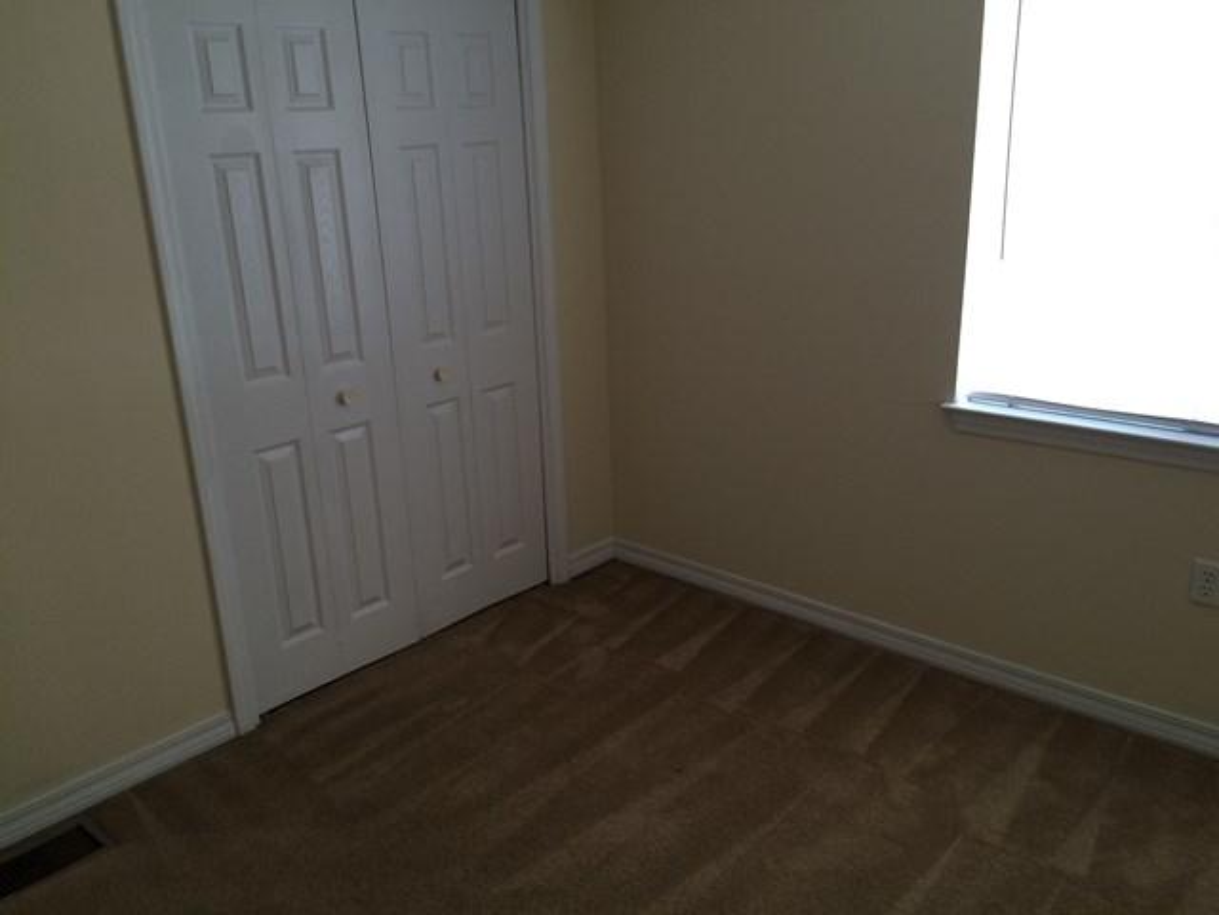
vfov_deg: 48.2
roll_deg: +1.3
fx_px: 1021
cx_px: 610
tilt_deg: -19.2
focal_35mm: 29
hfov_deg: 61.7
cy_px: 458
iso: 100
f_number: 2.2
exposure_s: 1/30
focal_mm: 4.15
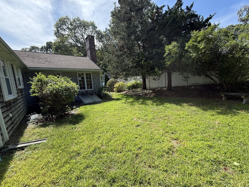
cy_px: 97
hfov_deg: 98.0
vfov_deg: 81.7
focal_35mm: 15
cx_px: 133
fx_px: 108
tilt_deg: -7.7
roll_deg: +3.3
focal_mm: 2.22
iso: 50
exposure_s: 1/631
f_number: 2.2
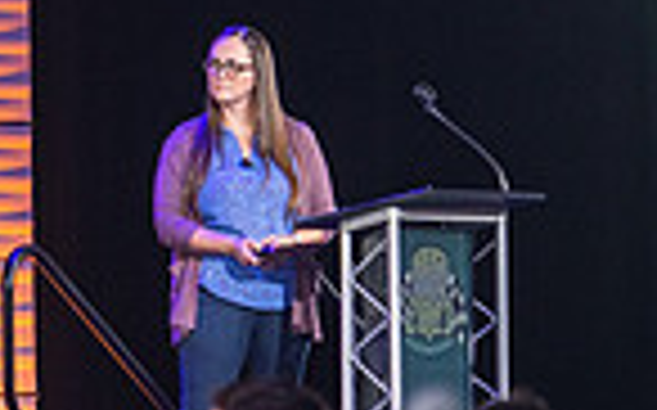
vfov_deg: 2.5
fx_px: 9536
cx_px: -339
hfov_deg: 3.9
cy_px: 58
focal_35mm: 533
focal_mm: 112
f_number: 3.2
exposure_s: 1/250
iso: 500
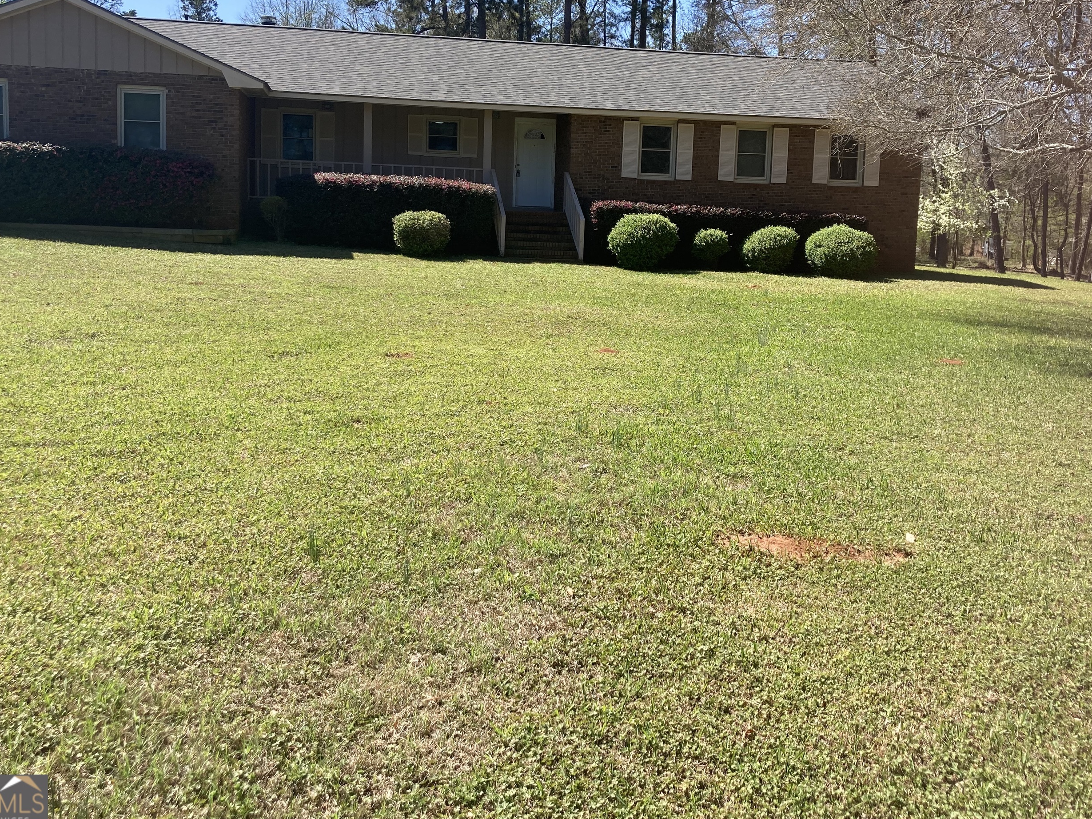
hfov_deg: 52.6
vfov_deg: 40.4
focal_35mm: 35
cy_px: 314
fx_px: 1104
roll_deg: -1.9
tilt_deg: -4.4
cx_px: 577
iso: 20
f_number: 1.8
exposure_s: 1/1056
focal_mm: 3.99
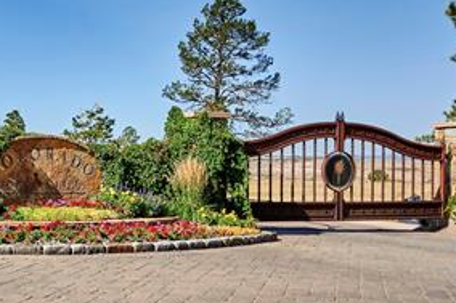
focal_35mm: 55
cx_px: -8
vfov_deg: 24.5
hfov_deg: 33.0
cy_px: 178
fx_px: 698
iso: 400
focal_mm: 24.5
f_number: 10
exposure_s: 1/1000
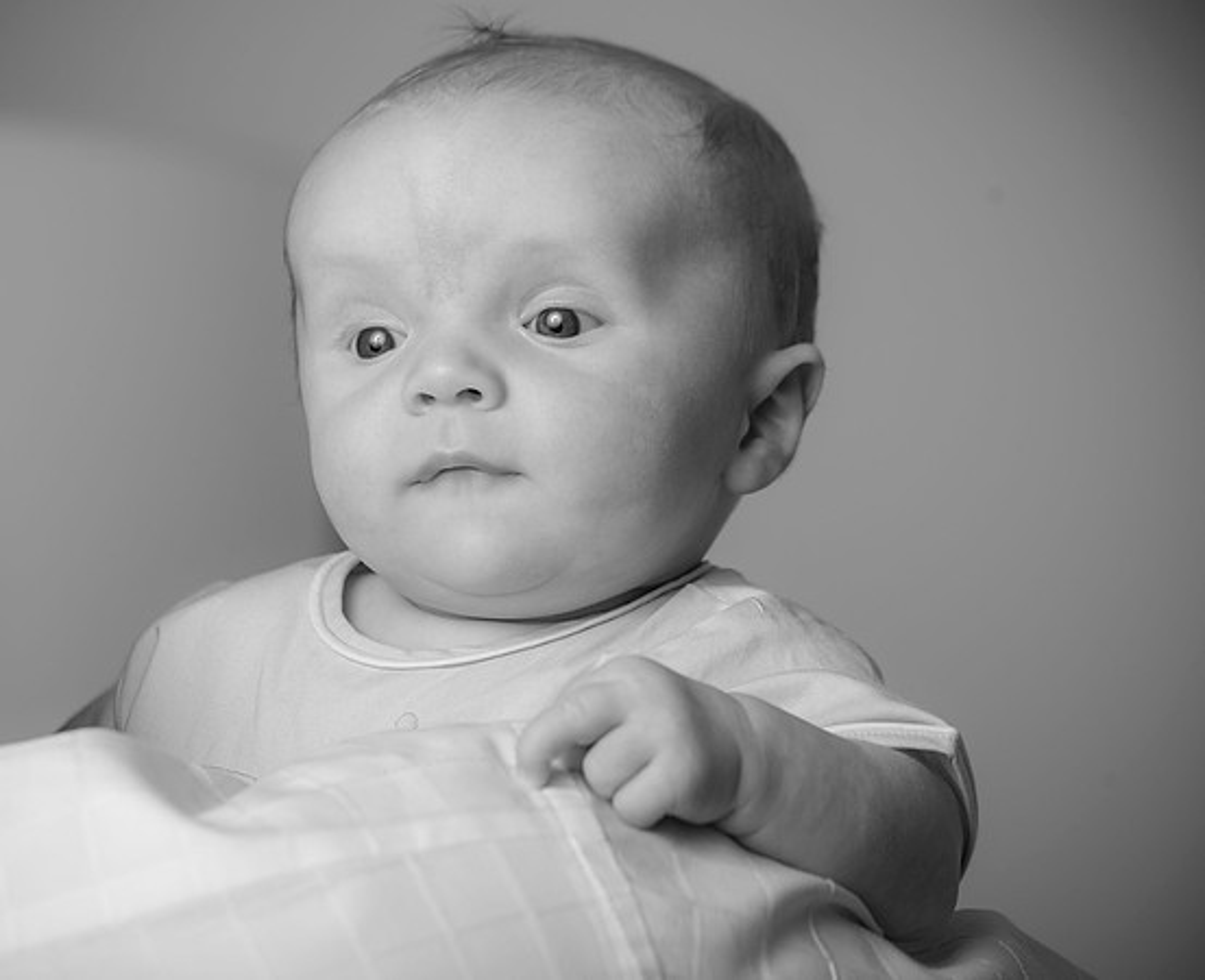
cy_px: 568
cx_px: 469
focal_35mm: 267
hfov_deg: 7.2
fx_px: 9580
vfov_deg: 5.9
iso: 250
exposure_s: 1/200
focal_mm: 200
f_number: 7.1
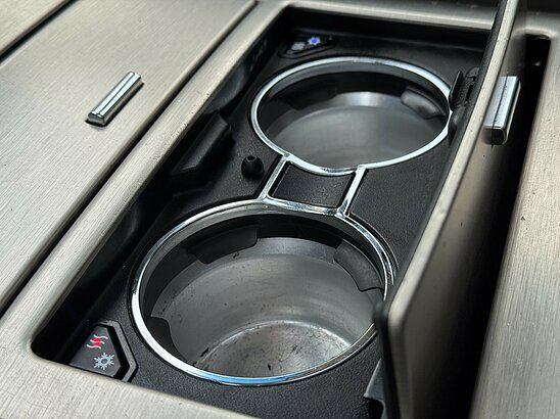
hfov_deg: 39.7
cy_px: 210
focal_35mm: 48
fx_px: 776
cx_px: 280
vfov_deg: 30.2
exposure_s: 1/117
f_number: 1.78
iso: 100
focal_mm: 6.76
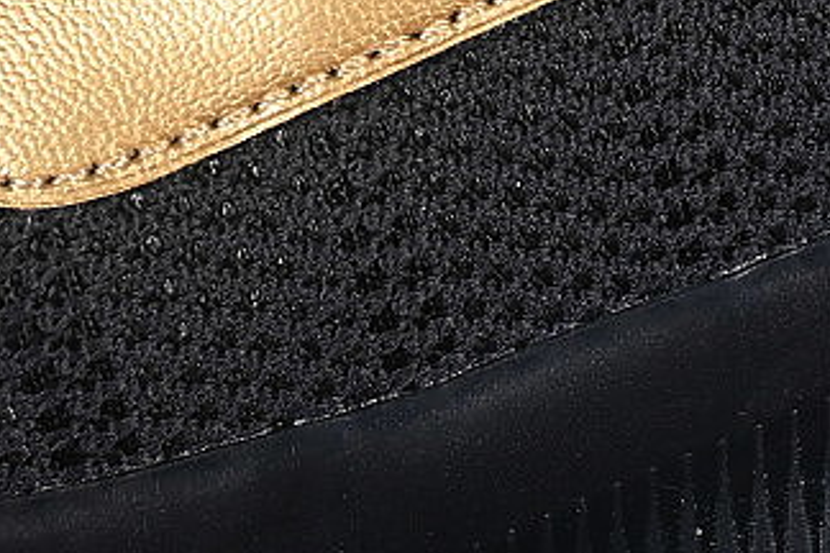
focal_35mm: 250
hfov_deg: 8.2
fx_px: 5763
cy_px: -225
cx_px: 763
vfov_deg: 5.5
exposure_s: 1/60
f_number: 6.3
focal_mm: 50
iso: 160
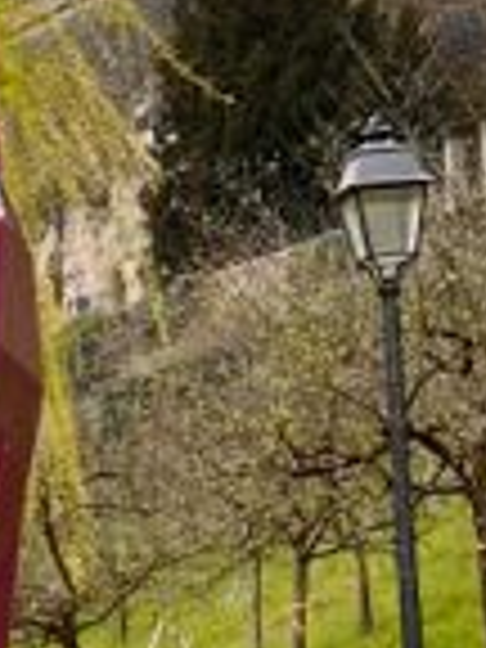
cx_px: -792
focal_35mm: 154
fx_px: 2883
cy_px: 702
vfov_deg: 12.6
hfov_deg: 8.5
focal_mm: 5.7
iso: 50
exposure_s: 1/1038
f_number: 1.5
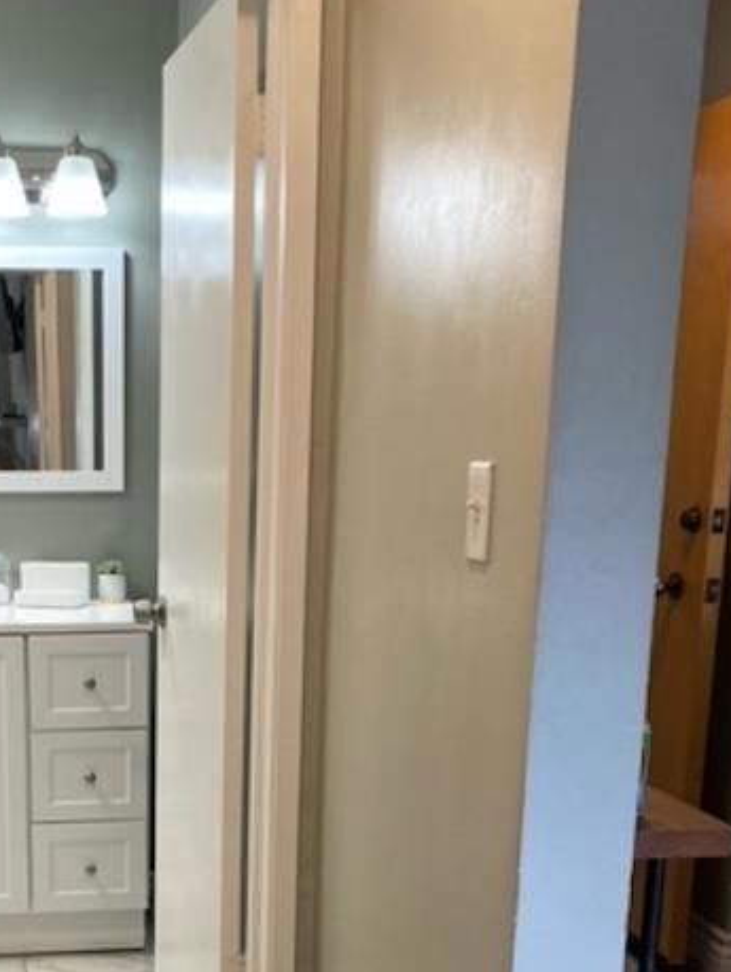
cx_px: 110
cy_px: 778
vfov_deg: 35.6
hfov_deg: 27.3
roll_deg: +0.6
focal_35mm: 52
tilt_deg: -12.7
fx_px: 1462
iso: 80
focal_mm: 3.99
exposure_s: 1/60
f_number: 1.8
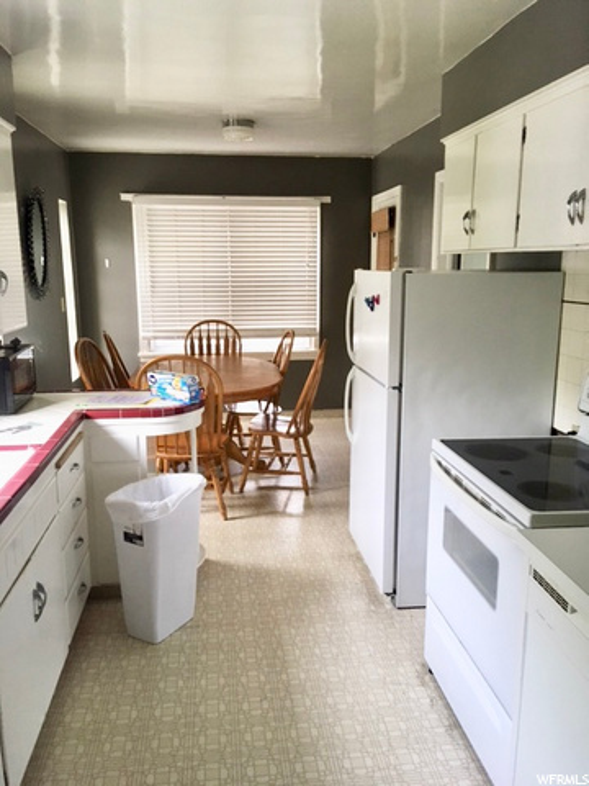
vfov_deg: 61.7
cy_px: 393
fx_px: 658
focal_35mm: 29
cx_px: 294
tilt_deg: -11.4
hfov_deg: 48.2
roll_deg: +0.5
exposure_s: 1/30
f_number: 2.2
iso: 100
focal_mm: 4.15
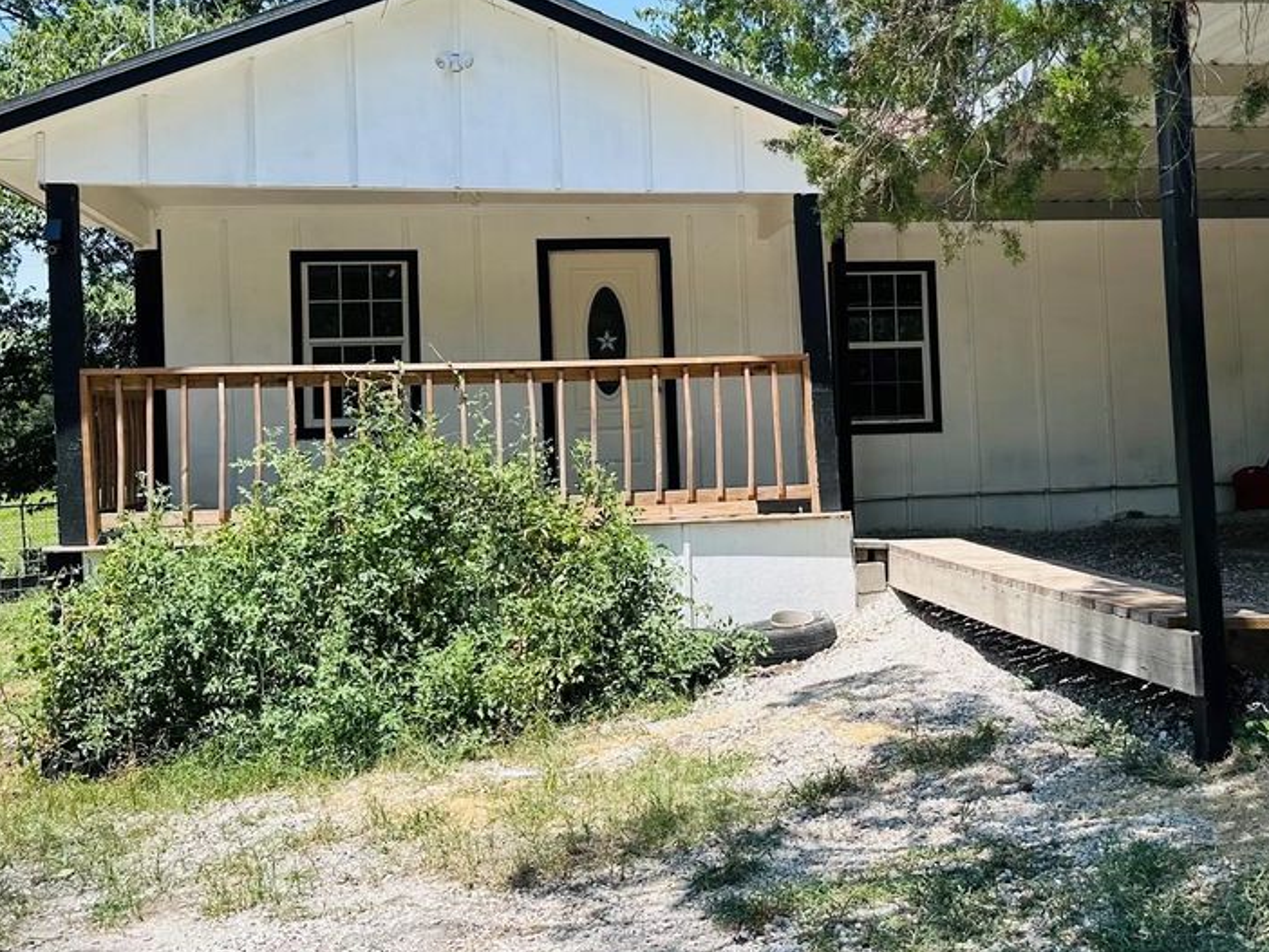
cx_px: 763
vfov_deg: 40.5
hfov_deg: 52.2
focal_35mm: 35
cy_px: 361
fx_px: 1284
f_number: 1.78
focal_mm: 6.86
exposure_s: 1/2353
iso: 80
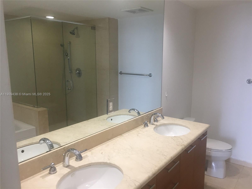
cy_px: 94
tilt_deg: -9.2
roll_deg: -0.4
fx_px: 211
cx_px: 126
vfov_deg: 48.2
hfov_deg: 61.7
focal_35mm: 29
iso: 40
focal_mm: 4.15
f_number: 2.2
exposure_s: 1/30
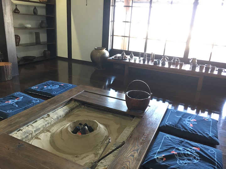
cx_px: 113
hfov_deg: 61.7
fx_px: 189
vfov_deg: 48.2
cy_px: 84
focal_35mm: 29
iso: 200
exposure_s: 1/24
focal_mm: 4.15
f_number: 2.2
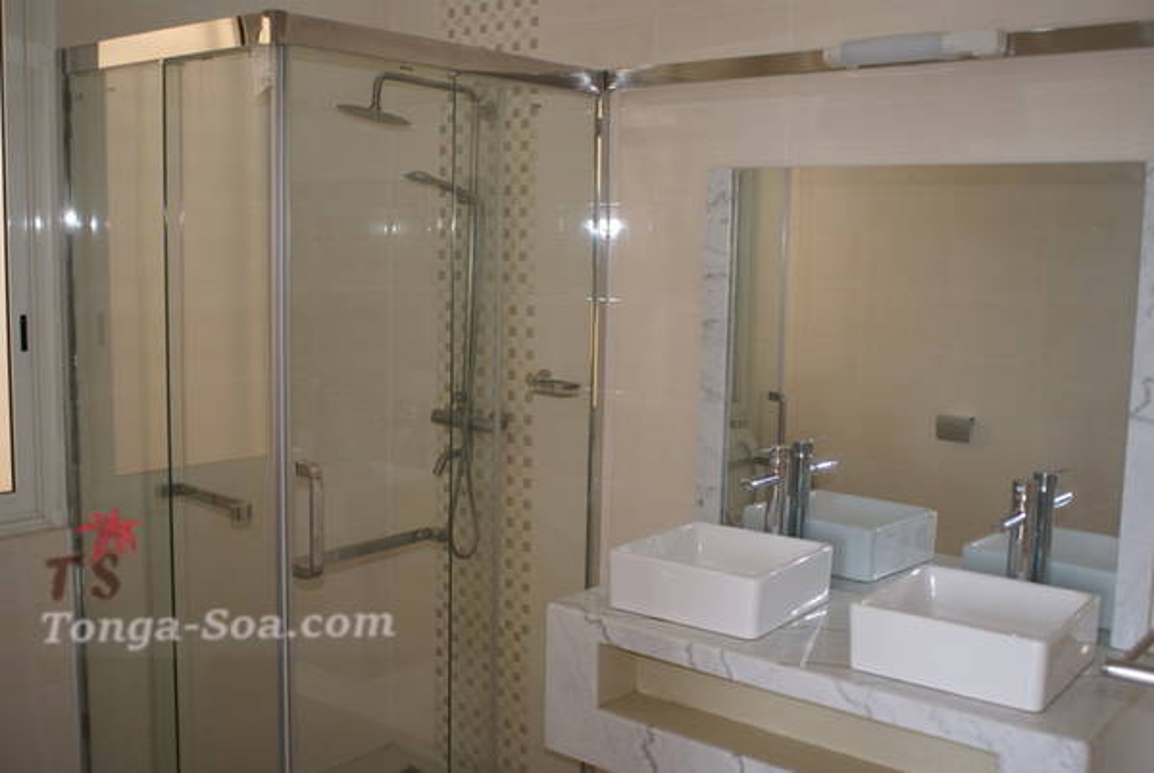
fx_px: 1156
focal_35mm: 36
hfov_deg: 53.1
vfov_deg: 37.0
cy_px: 386
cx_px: 577
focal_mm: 24
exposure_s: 1/80
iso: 125
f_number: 3.2
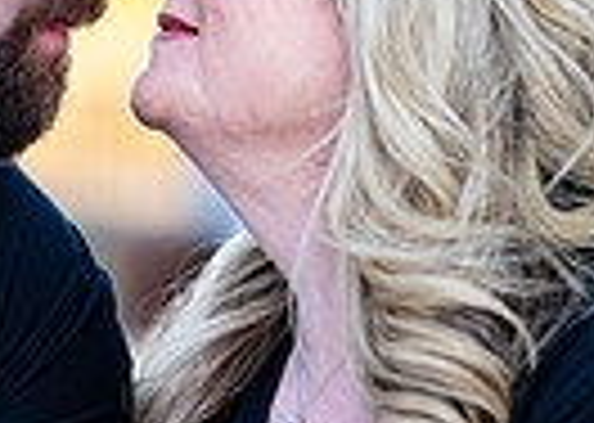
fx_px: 4567
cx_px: 17
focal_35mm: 271
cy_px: 380
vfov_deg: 5.3
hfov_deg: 7.4
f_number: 1.2
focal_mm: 50
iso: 100
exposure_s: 1/1250
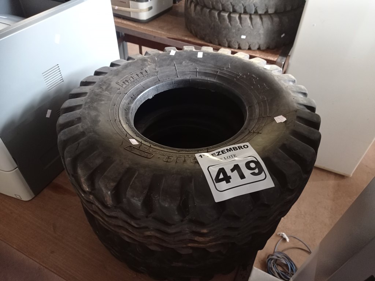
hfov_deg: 63.5
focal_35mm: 28
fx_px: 303
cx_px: 188
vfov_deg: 49.7
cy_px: 140
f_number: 1.79
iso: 624
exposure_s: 1/24
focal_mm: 4.7
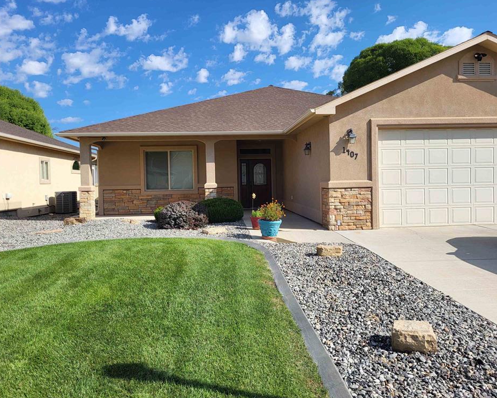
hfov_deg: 62.2
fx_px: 412
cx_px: 250
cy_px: 200
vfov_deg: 51.5
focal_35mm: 28
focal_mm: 5.4
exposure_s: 1/2259
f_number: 1.8
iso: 40
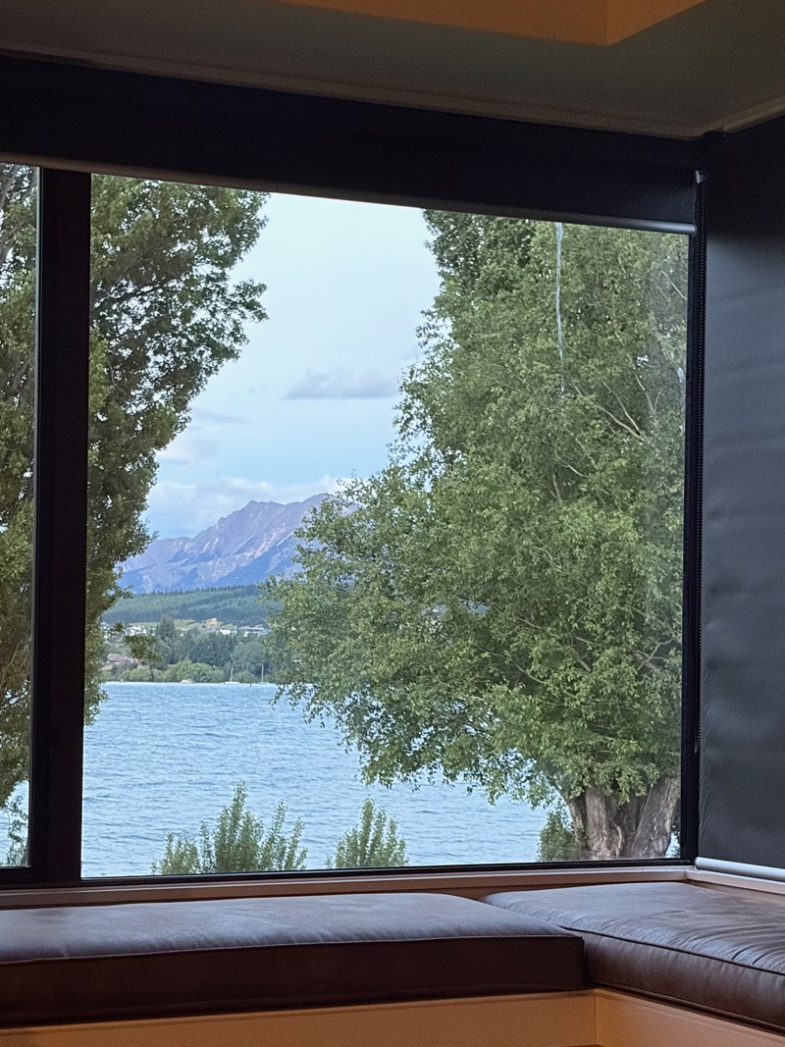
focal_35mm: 78
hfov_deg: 18.9
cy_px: 631
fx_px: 2359
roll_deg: -0.3
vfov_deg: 25.0
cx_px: 407
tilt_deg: +0.7
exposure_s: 1/25
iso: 320
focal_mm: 5.96
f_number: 1.6
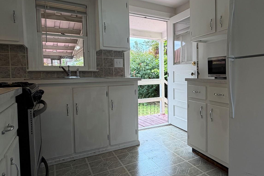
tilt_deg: -2.4
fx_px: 191
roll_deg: +0.8
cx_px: 181
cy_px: 82
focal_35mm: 26
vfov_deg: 49.5
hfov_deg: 67.1
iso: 100
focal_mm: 2.22
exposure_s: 1/120
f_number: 2.2
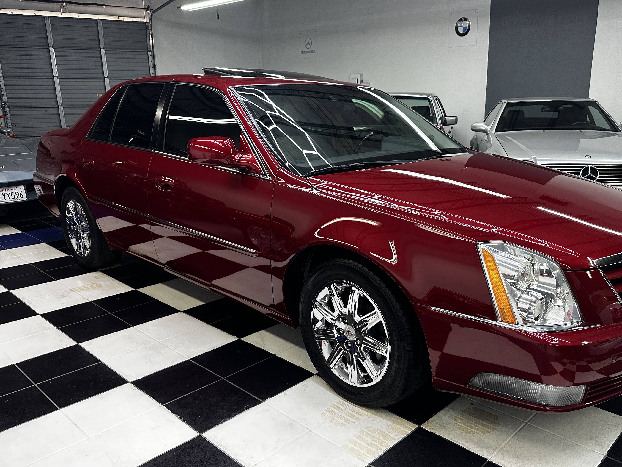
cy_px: 249
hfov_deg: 61.4
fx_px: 521
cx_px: 357
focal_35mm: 29
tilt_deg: -15.9
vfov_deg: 48.2
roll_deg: +0.1
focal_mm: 6.86
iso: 200
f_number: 1.78
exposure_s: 1/120
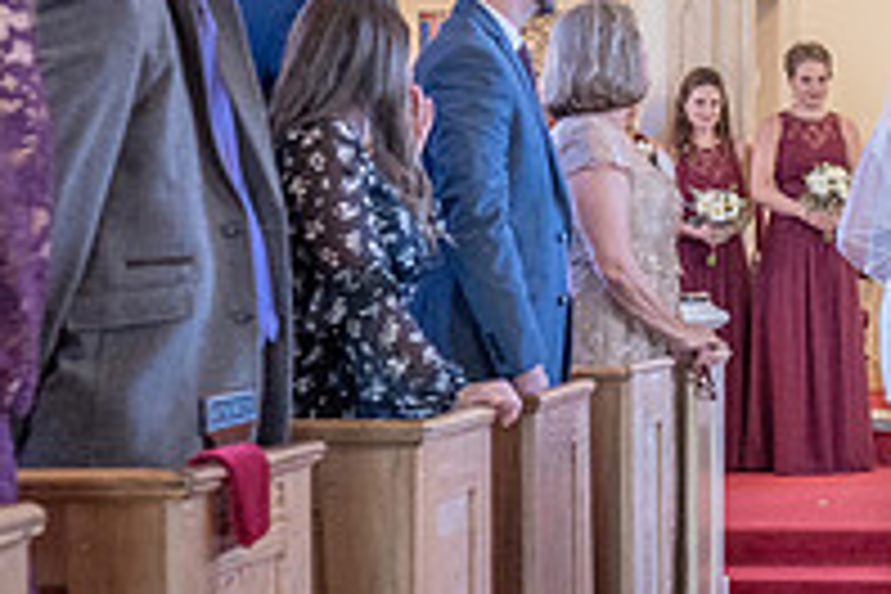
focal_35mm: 111
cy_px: 149
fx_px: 2747
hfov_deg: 17.5
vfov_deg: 12.3
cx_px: 1078
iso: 2000
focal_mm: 35
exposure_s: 1/100
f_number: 4
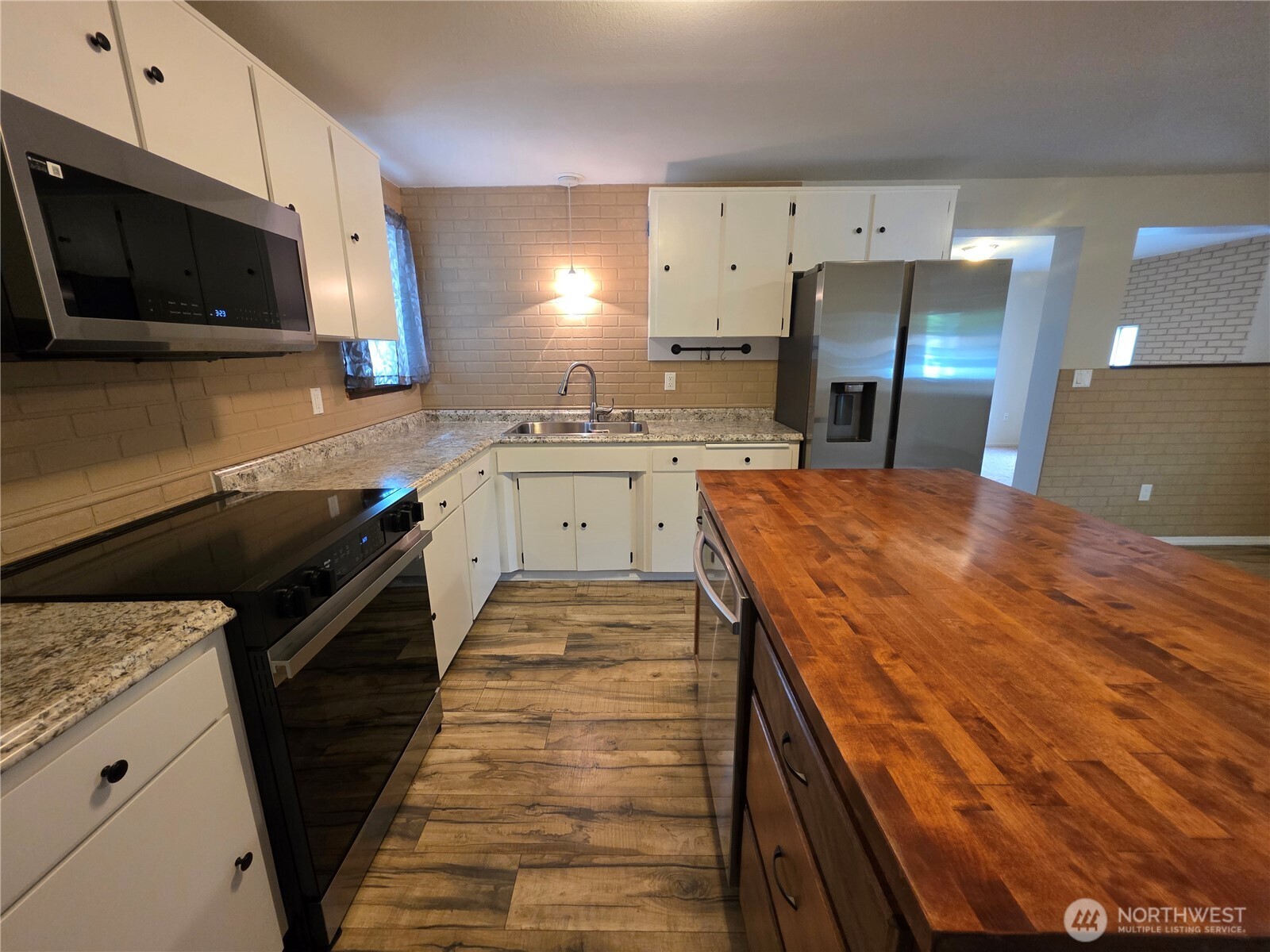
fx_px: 477
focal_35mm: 13
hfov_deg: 106.2
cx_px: 635
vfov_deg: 89.9
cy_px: 476
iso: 320
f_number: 1.9
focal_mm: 2.2
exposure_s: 1/60
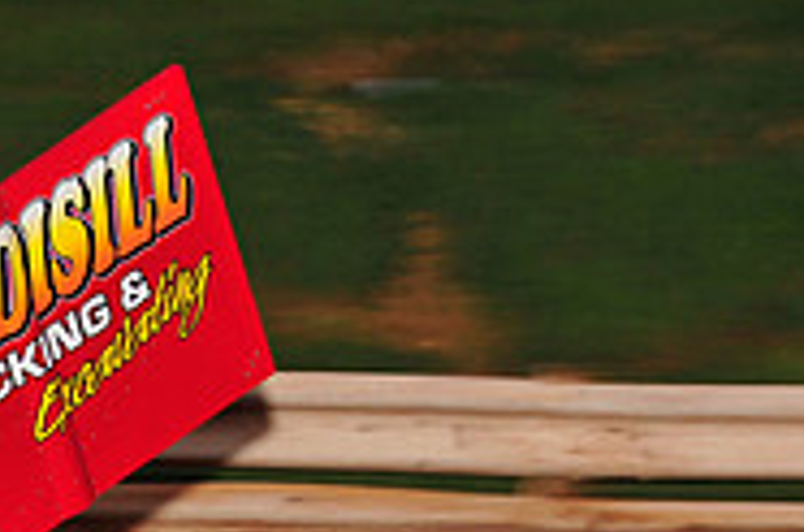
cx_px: -207
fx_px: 9401
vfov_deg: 3.2
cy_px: 766
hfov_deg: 4.9
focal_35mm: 422
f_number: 6.3
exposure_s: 1/250
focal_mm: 135
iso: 640
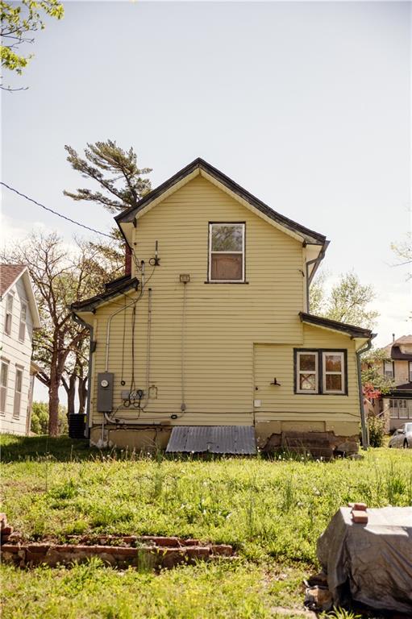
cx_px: 206
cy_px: 310
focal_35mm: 46
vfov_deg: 42.8
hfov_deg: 29.2
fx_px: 791
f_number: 2.8
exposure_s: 1/4000
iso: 100
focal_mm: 46
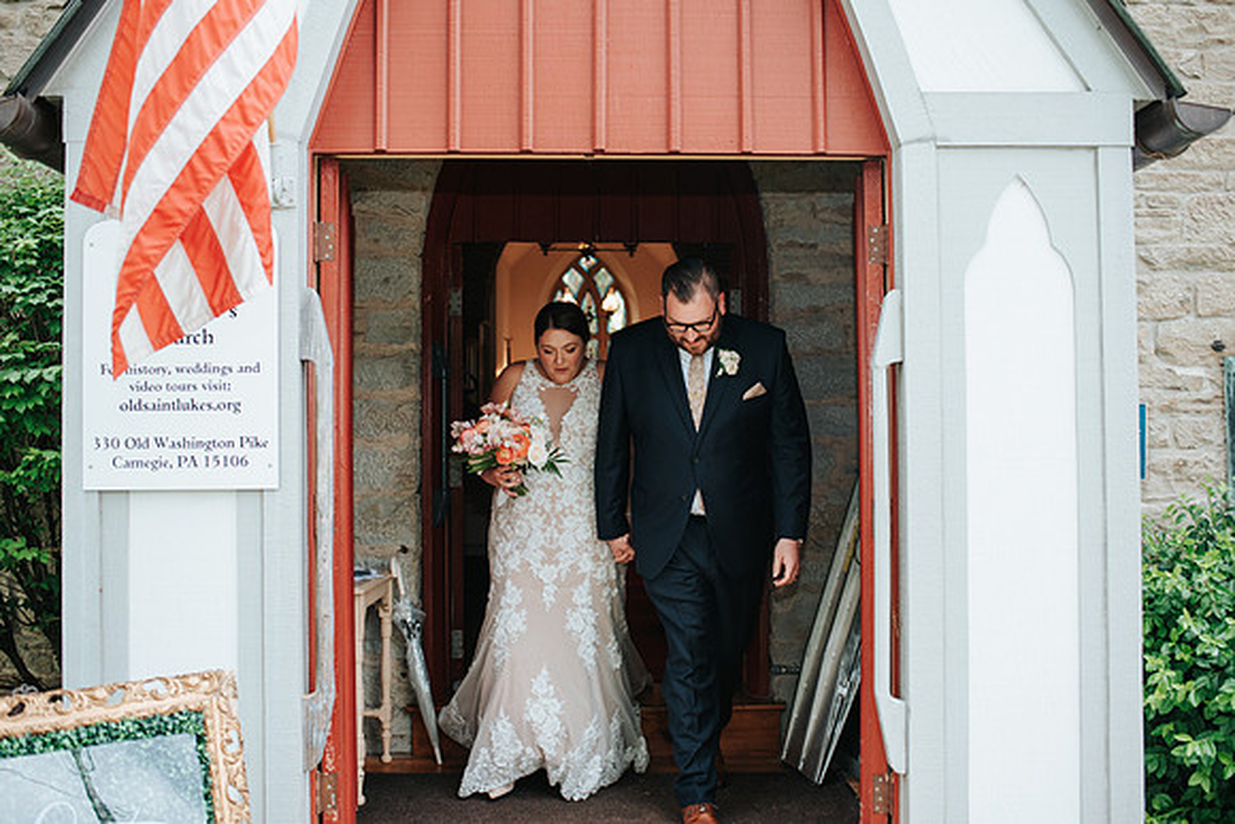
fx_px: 1223
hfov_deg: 53.6
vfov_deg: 37.2
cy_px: 412
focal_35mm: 36
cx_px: 617
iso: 200
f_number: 2.8
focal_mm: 35
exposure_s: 1/200
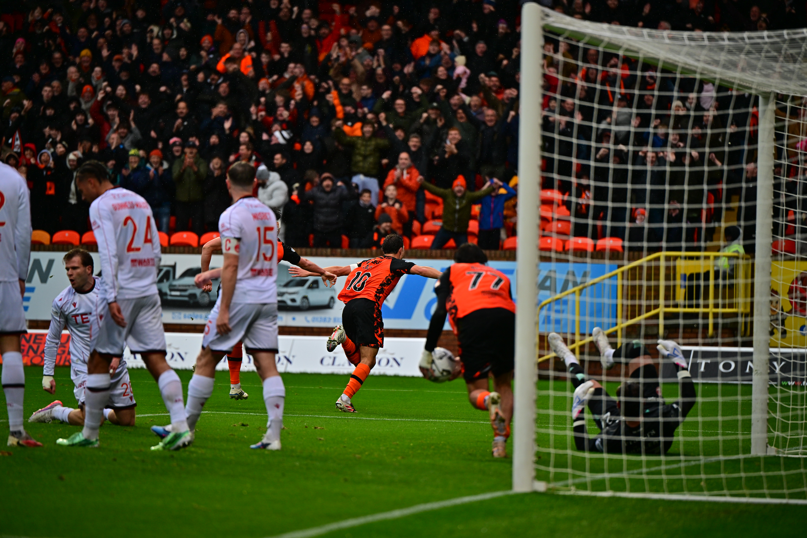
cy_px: 269
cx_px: 404
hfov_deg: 10.3
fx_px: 4483
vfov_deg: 6.9
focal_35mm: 200
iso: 280
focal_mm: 200
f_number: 2.8
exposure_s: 1/1000
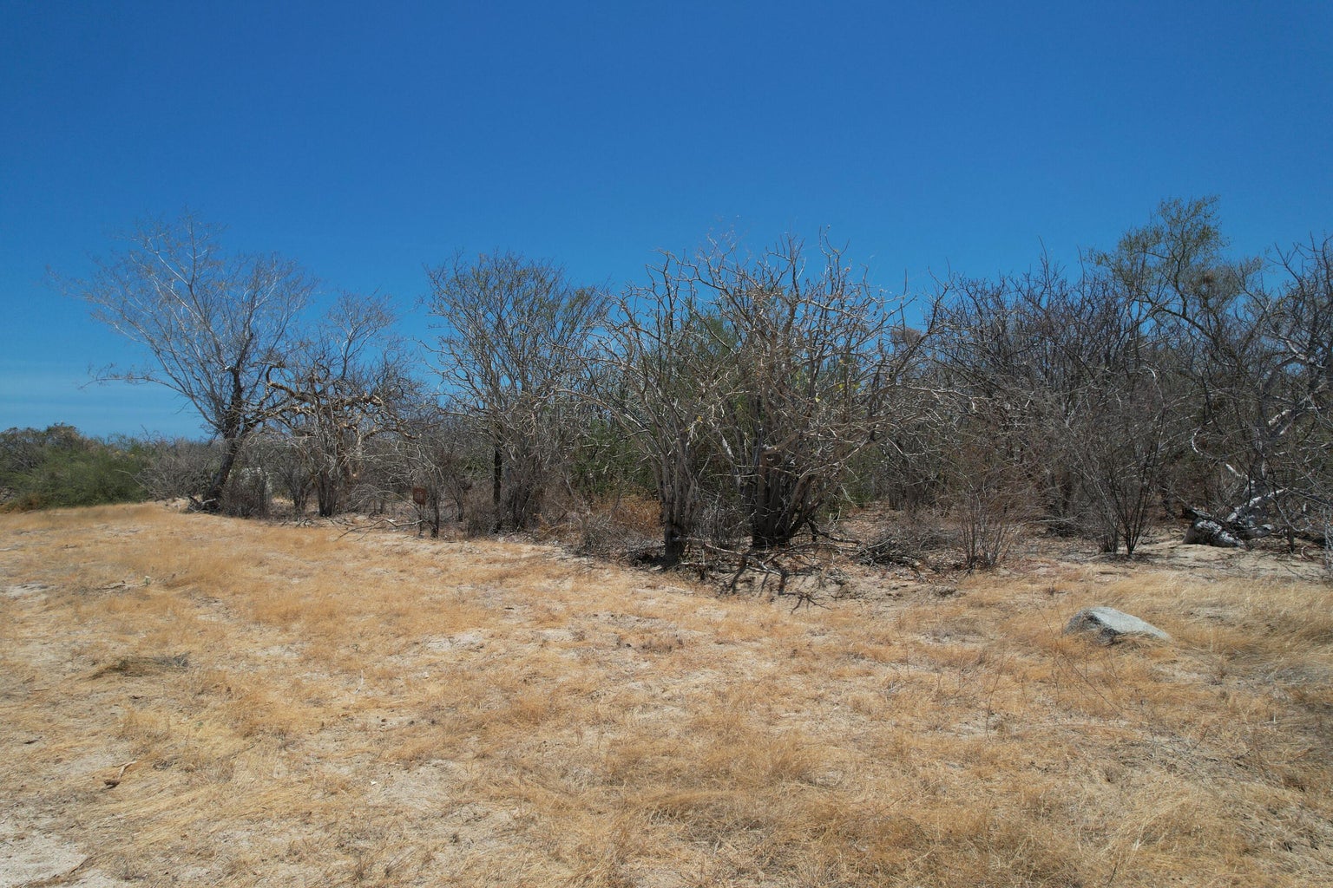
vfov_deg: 57.2
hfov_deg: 78.6
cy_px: 444
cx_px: 666
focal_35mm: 22
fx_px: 815
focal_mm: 8.38
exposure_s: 1/3000
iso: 100
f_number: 2.8
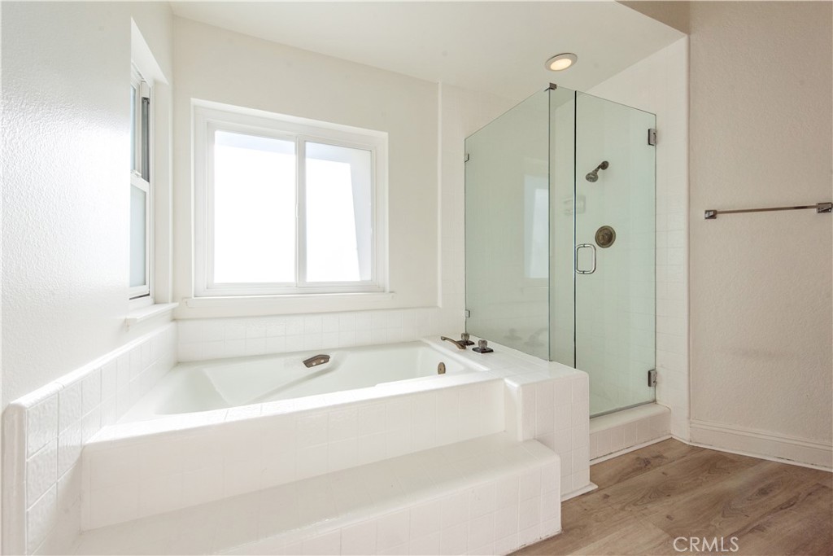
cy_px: 278
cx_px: 416
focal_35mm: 14
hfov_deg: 104.2
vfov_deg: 81.2
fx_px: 324
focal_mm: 14
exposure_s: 1/400
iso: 200
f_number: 10
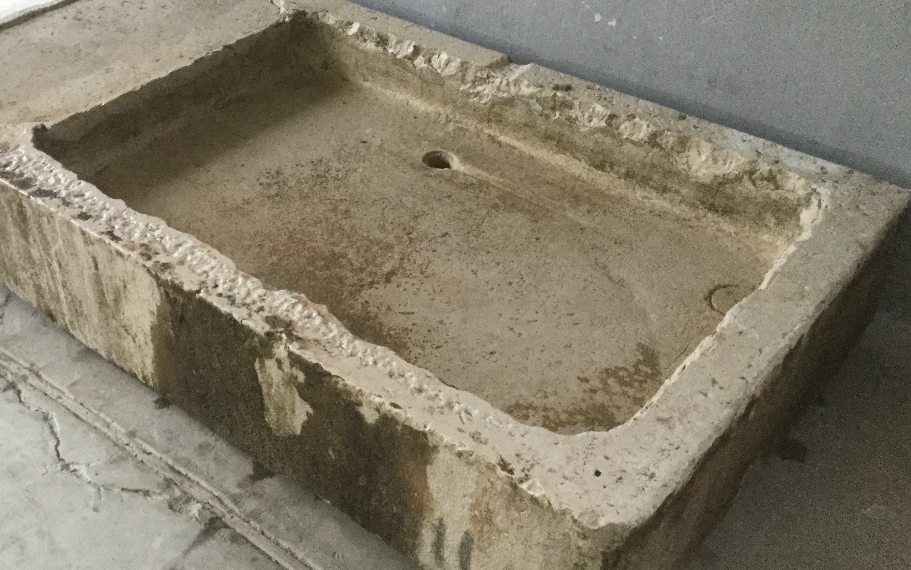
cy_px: 278
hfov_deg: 45.9
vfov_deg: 29.9
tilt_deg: -34.3
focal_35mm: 43
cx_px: 361
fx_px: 1068
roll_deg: +0.9
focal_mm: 3.3
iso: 250
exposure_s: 1/30
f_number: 2.4
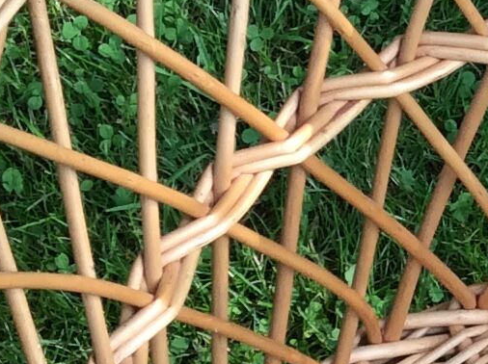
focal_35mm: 164
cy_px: 250
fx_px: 2309
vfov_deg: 9.0
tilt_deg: -62.6
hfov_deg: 11.8
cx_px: 573
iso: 32
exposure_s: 1/163
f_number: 2.4
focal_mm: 3.3
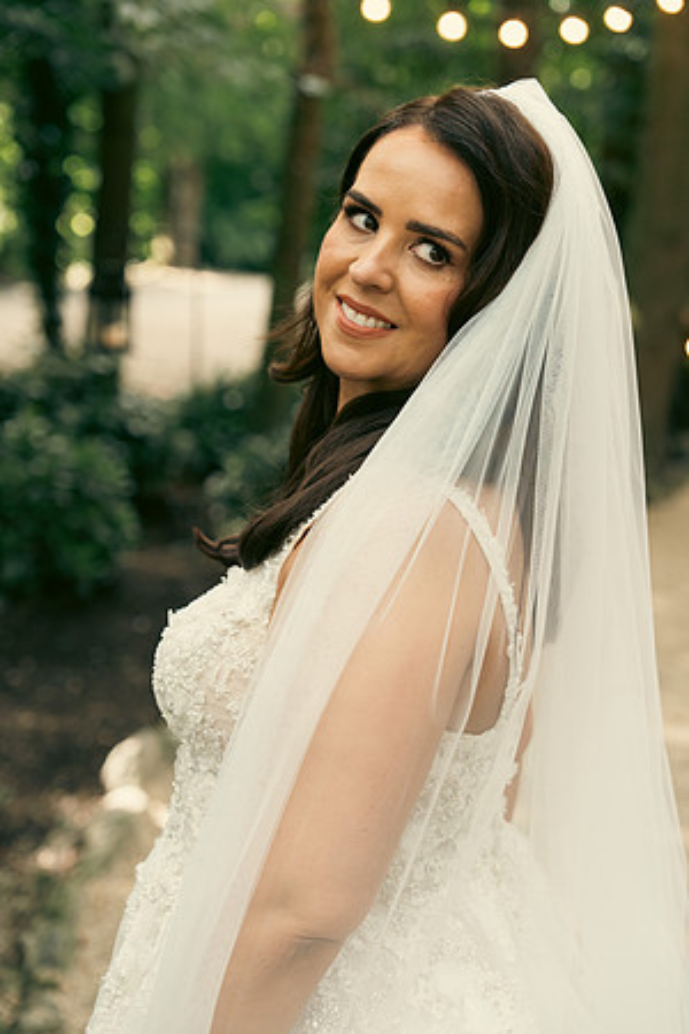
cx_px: 344
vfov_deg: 31.9
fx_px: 1808
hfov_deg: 21.6
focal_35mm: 63
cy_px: 517
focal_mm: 63
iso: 400
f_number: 3.5
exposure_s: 1/200
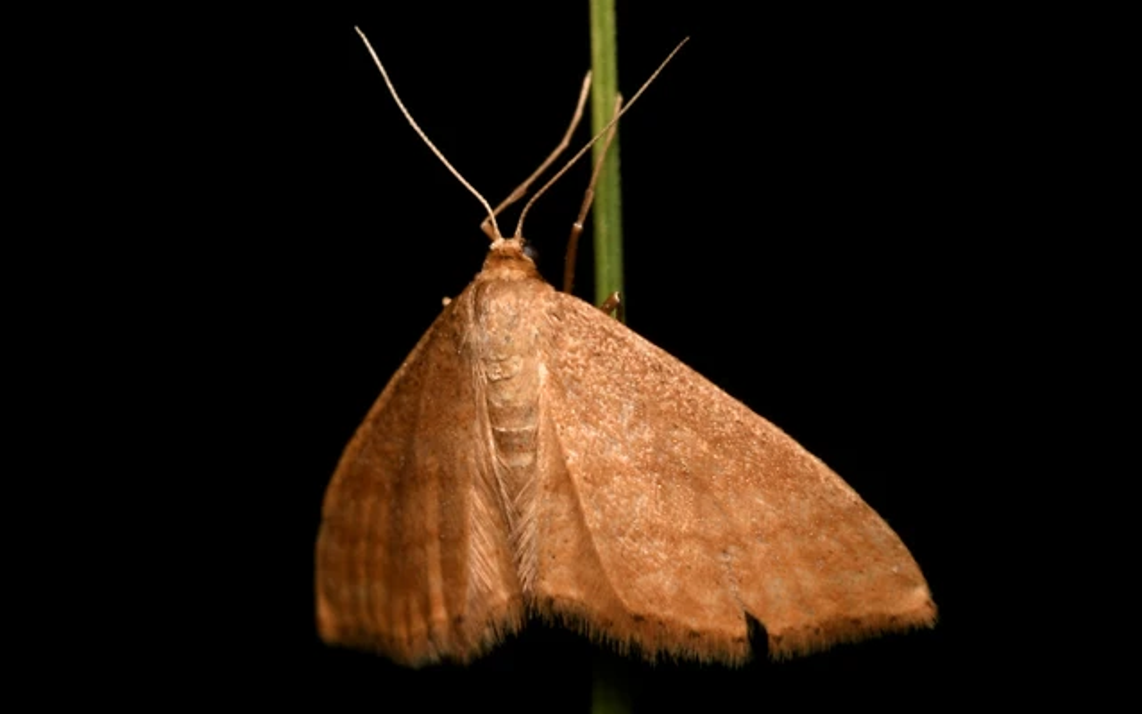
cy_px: 365
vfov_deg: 5.7
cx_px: 571
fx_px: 7160
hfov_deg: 9.1
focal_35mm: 230
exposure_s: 1/250
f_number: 11
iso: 100
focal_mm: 150
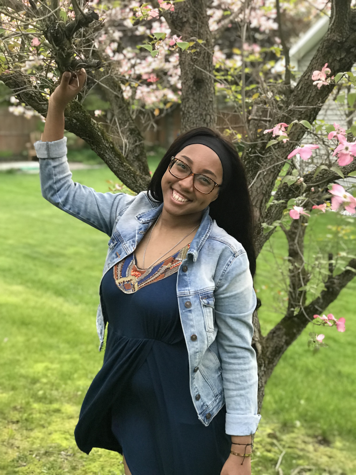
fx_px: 782
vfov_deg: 33.8
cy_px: 238
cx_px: 178
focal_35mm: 57
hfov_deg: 25.7
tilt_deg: -11.0
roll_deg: +1.5
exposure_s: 1/60
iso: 125
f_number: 2.8
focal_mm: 6.6
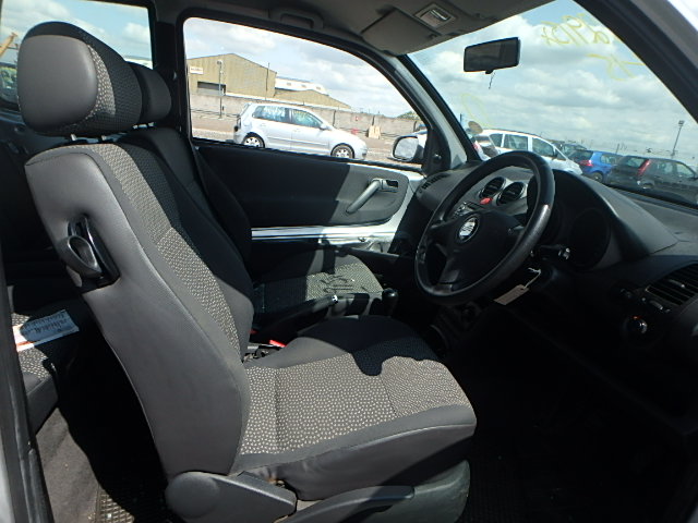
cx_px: 349
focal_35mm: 21
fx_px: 423
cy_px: 262
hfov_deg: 79.0
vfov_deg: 63.4
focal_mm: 3.7
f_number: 3.5
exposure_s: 1/800
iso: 125
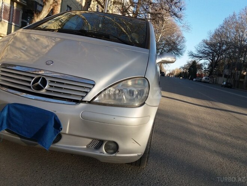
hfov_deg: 63.4
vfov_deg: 49.7
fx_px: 200
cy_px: 93
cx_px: 124
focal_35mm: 28
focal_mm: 3.7
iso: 64
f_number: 1.9
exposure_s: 1/564
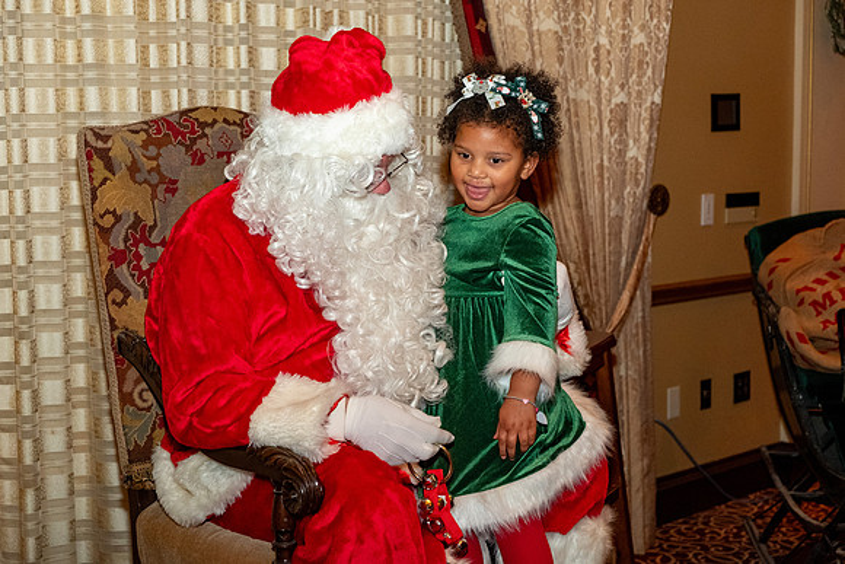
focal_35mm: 54
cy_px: 282
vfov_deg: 25.1
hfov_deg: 36.9
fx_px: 1268
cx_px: 422
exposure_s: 1/125
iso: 2500
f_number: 3.6
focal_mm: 35.8
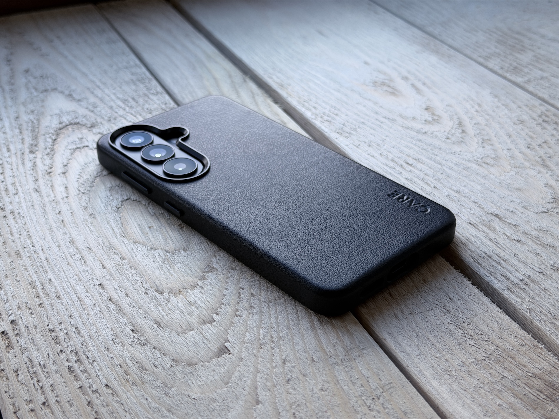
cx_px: 280
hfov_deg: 39.7
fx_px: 775
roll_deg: +0.0
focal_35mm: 48
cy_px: 210
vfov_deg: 30.3
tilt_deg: -34.5
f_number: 1.78
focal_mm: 6.76
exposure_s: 1/191
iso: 50
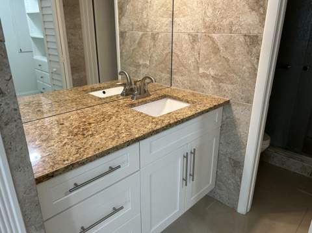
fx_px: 234
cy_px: 116
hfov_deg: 67.4
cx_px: 156
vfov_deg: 53.0
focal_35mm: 26
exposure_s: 1/60
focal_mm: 5.7
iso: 125
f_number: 1.5
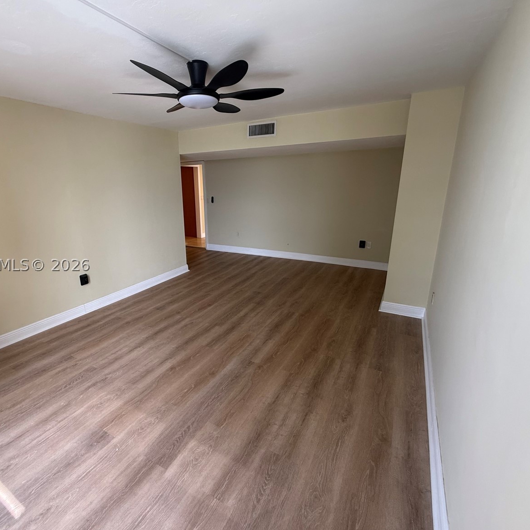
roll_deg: +0.9
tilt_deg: -15.3
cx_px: 229
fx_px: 294
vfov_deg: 84.0
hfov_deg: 83.5
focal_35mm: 17
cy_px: 265
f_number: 2.2
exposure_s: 1/99
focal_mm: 2.22
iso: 100
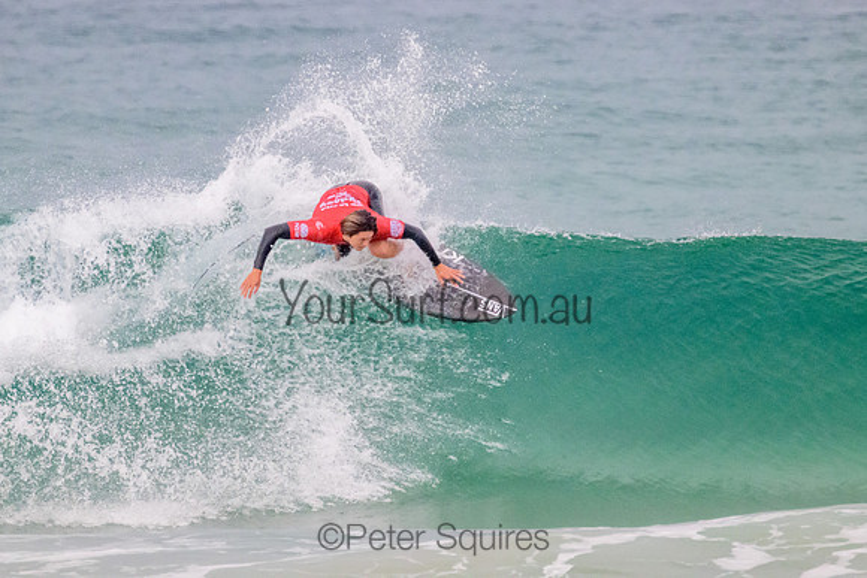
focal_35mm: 979
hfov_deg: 2.1
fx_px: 23580
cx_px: 404
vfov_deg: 1.4
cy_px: 224
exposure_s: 1/2000
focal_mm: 800
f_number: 11
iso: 5600
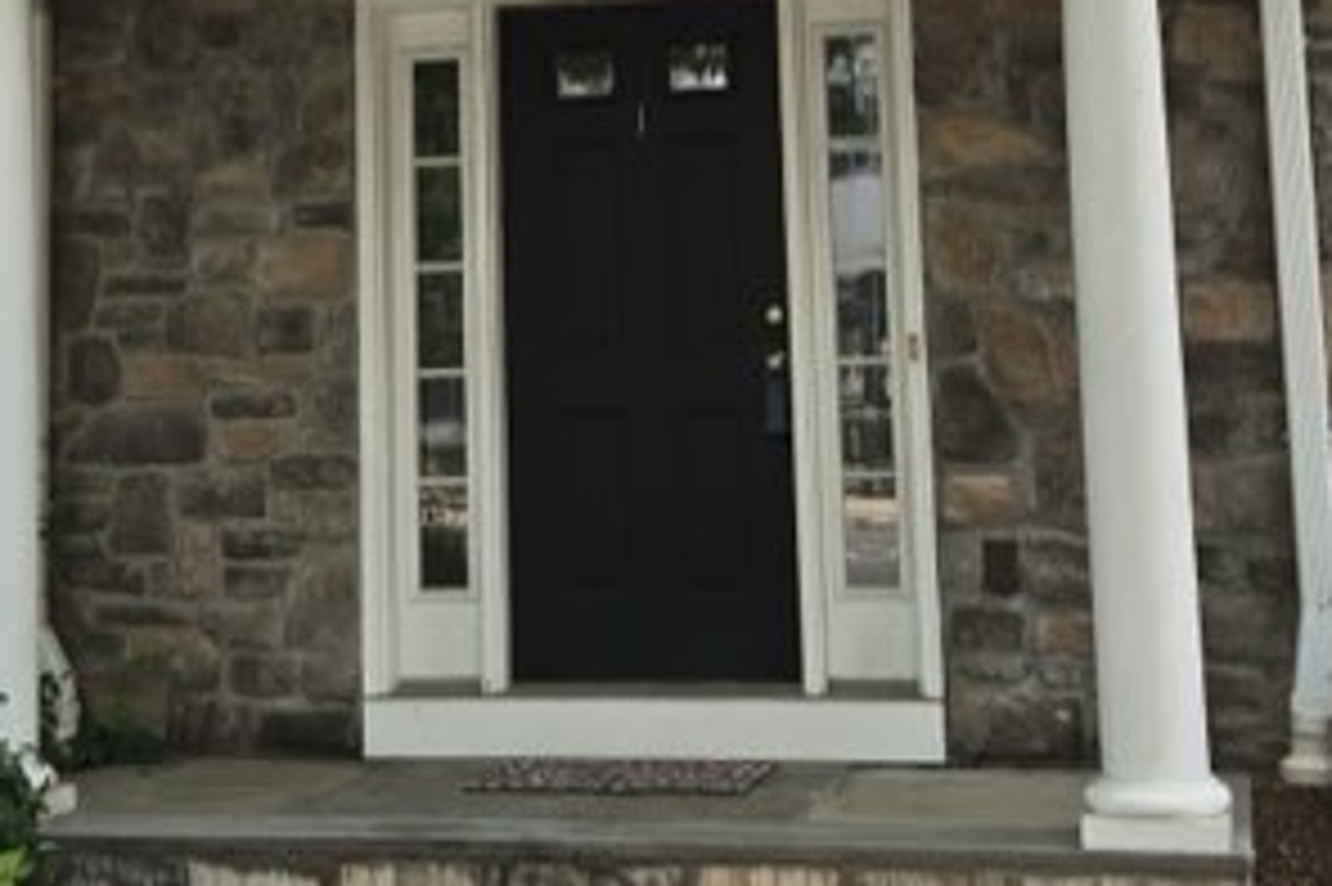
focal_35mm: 69
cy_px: -2
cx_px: 630
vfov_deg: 19.2
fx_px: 2551
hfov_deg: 29.3
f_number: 1.8
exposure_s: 1/370
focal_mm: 5.4
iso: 25
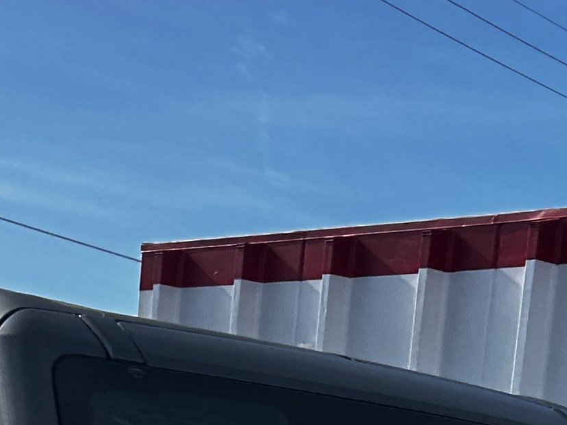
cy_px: 889
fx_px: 2081
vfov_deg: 10.6
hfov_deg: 15.5
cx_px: 225
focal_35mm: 127
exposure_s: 1/2994
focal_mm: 5.7
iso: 50
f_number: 1.5
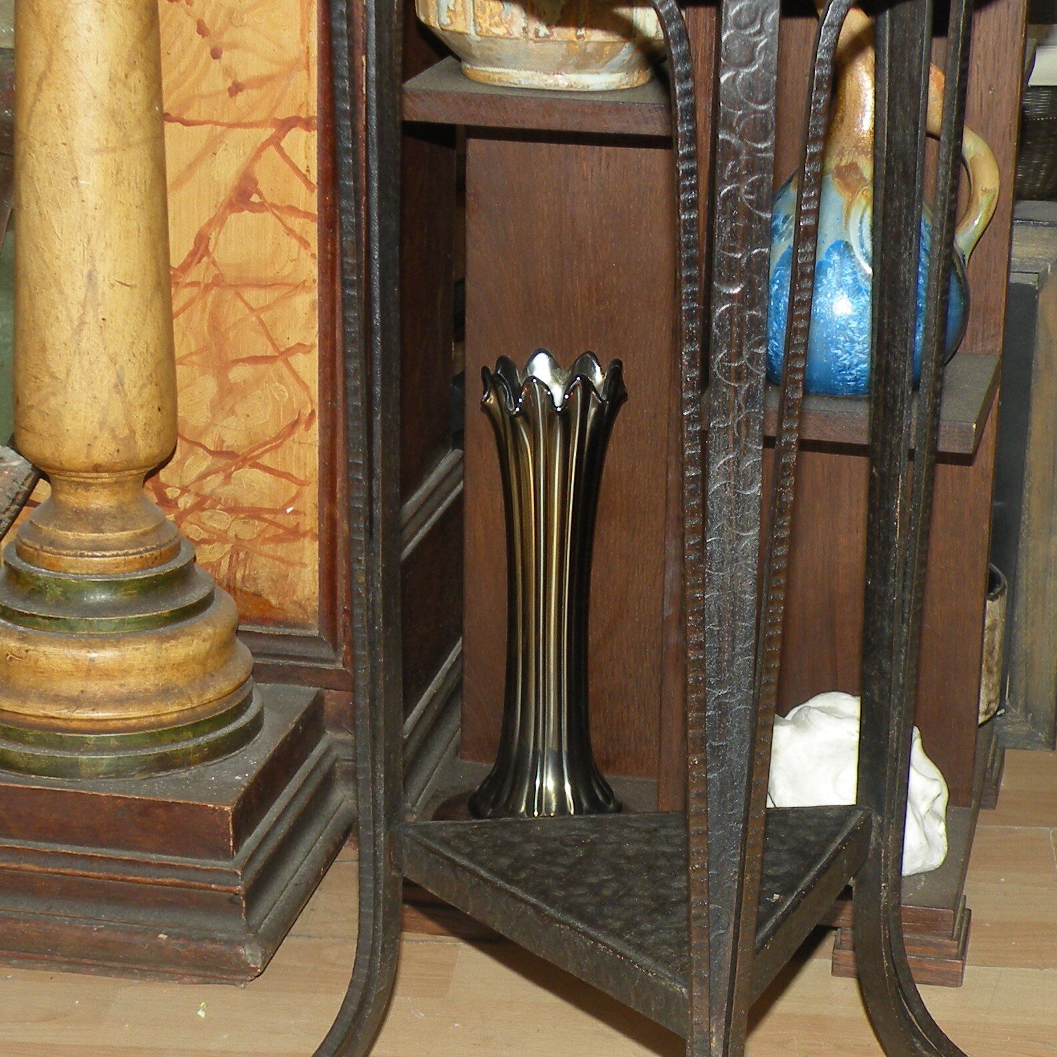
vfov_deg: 20.4
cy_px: 667
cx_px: 638
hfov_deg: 20.4
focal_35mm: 85
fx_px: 2936
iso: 64
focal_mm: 7.4
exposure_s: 1/60
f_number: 3.2
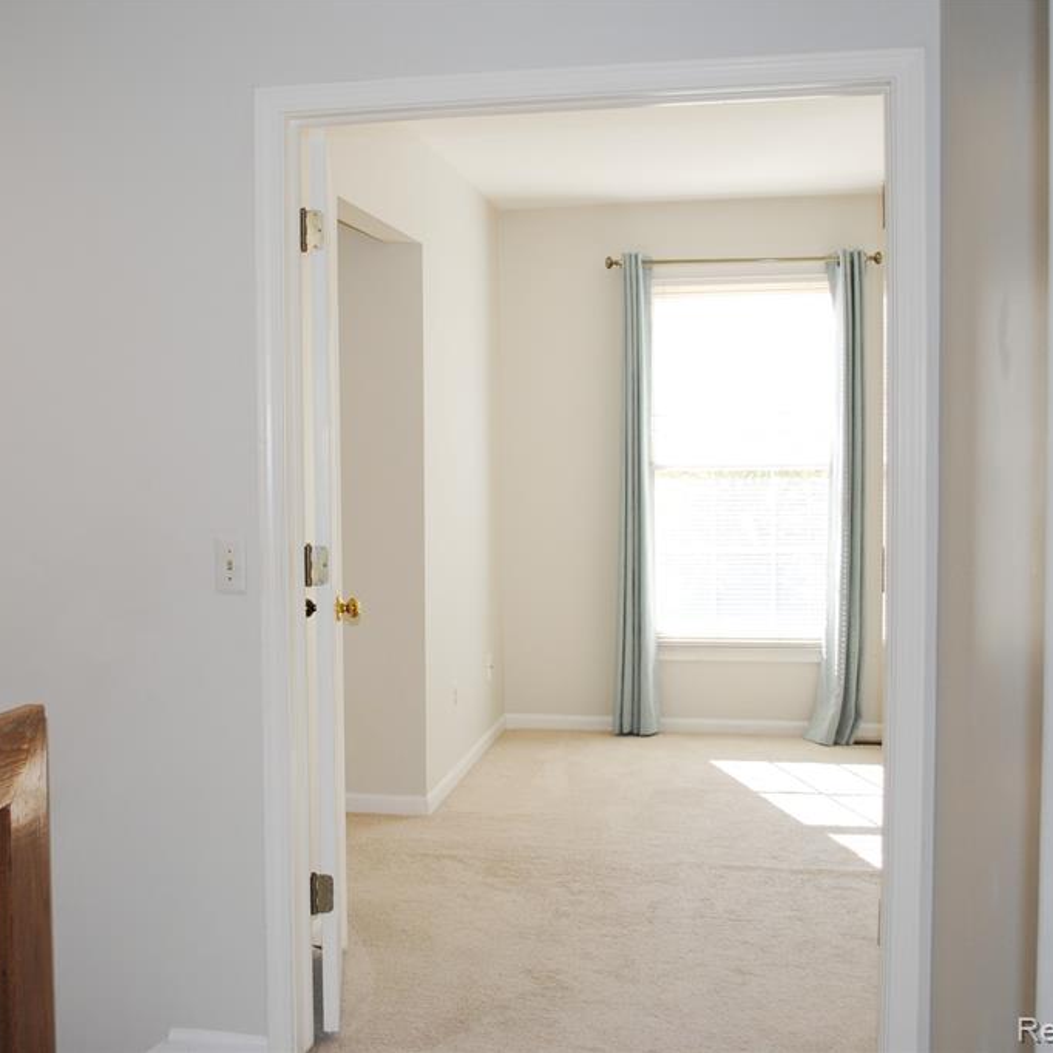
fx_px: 1583
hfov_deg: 36.5
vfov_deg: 36.8
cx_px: 383
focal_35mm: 46
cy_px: 526
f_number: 4
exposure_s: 1/100
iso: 200
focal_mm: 24
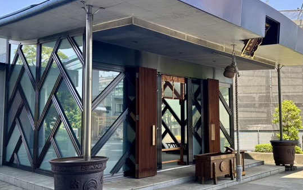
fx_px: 297
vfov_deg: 35.3
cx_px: 179
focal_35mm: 36
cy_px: 98
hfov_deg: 53.7
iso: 50
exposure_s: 1/387
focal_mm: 5.96
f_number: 1.6
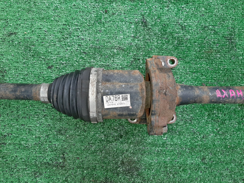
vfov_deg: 53.1
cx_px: 122
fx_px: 183
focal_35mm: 26
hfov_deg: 67.3
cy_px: 92
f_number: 1.7
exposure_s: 1/50
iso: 112
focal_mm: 3.93
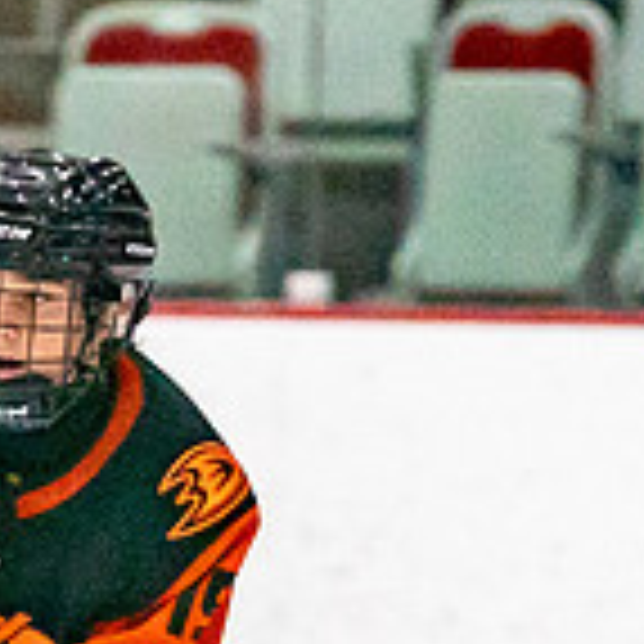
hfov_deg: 1.2
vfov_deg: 1.2
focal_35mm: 1494
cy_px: 1249
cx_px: -252
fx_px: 31446
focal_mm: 200
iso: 3200
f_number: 2.8
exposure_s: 1/1250
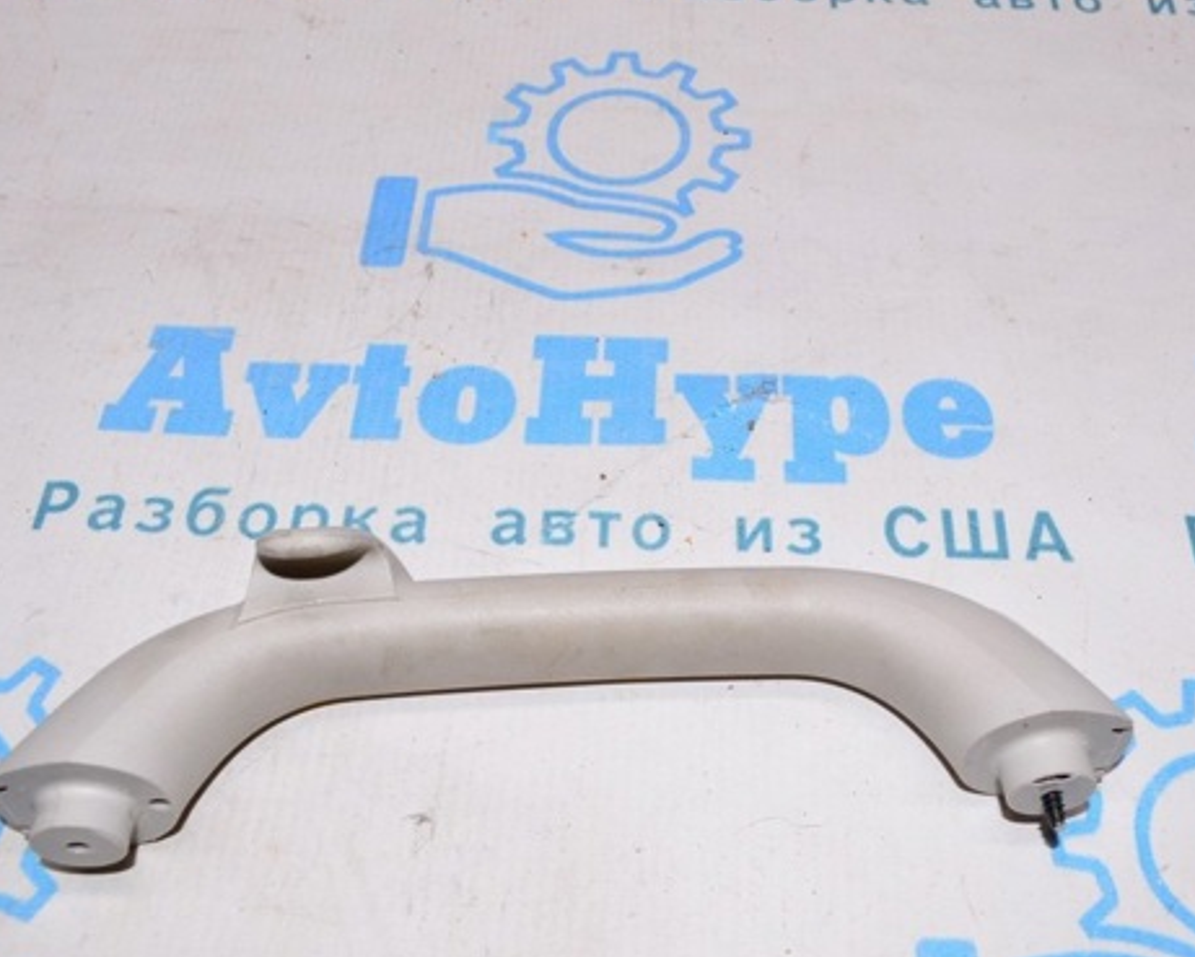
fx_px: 1380
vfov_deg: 38.2
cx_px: 656
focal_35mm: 39
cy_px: 512
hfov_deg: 46.8
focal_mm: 20
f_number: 8
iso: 1600
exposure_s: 1/160
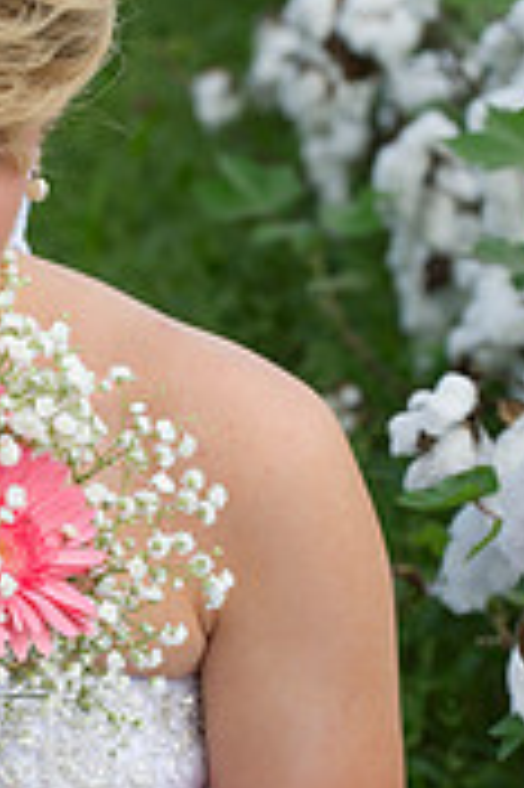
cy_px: 555
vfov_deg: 7.0
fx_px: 6475
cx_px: -105
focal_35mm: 296
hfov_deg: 4.6
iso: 160
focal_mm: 116
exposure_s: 1/200
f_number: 6.3
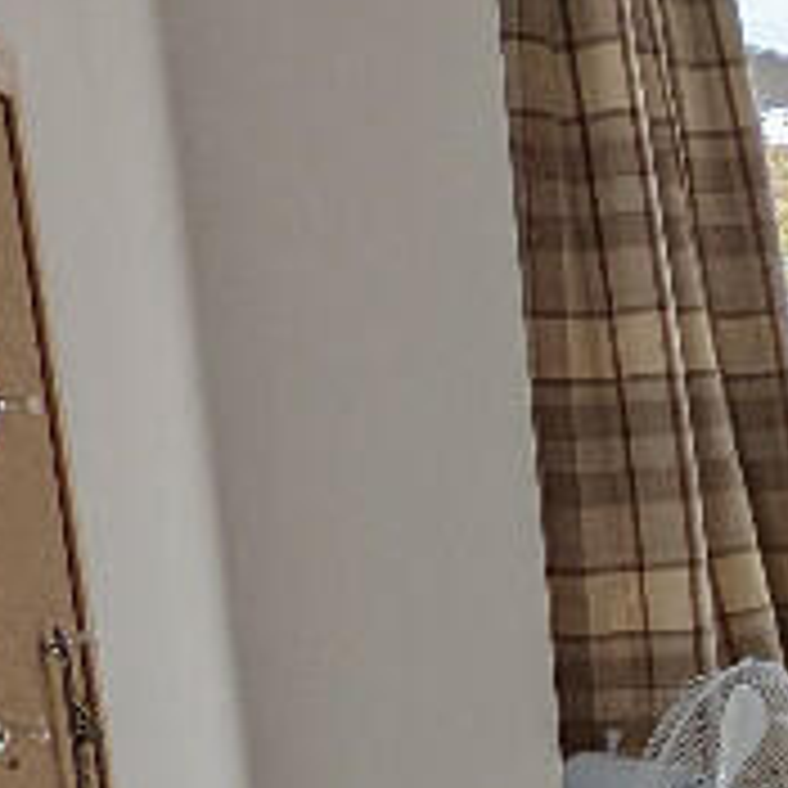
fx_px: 2138
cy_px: 817
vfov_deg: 20.1
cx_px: 1337
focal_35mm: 83
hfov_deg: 17.6
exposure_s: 1/129
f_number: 2.2
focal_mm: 2.35
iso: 61
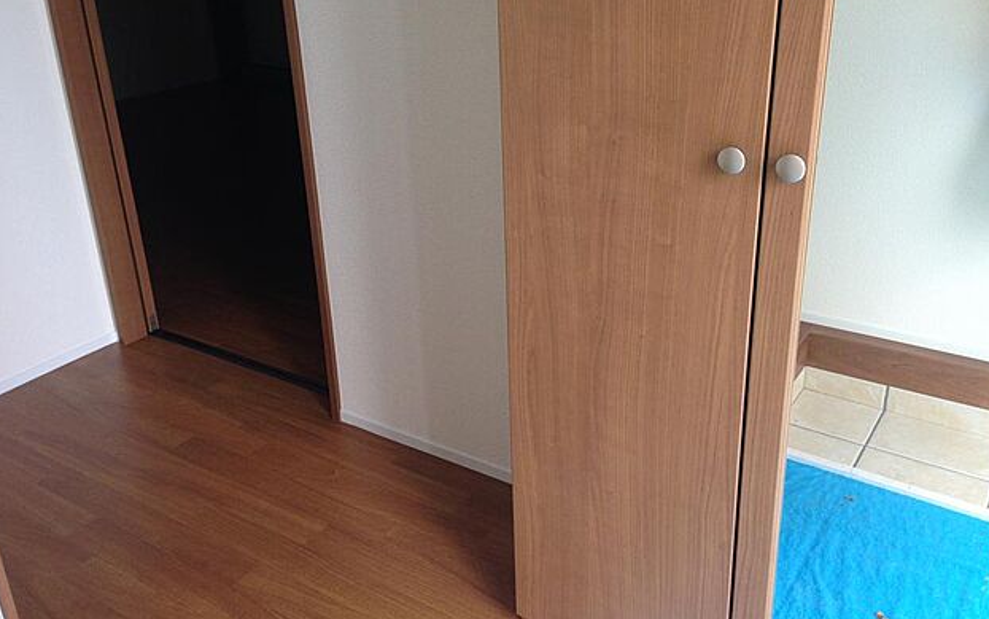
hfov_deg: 54.0
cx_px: 496
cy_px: 266
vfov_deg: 35.3
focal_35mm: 36
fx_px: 970
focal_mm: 4.13
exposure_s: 1/60
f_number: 2.4
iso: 80
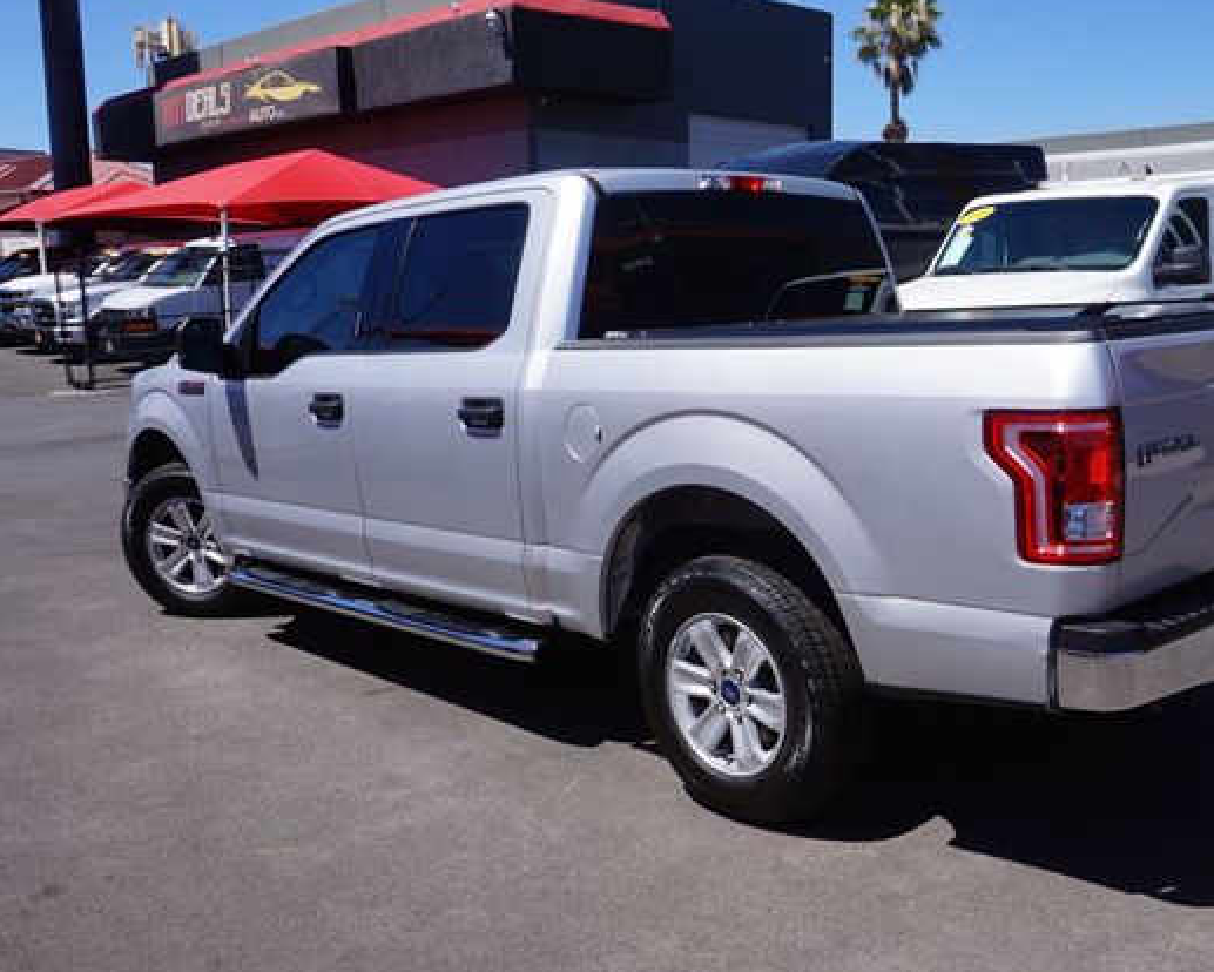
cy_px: 493
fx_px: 1315
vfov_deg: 40.6
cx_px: 749
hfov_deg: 49.1
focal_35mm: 37
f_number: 14
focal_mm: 21
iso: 100
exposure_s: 1/100
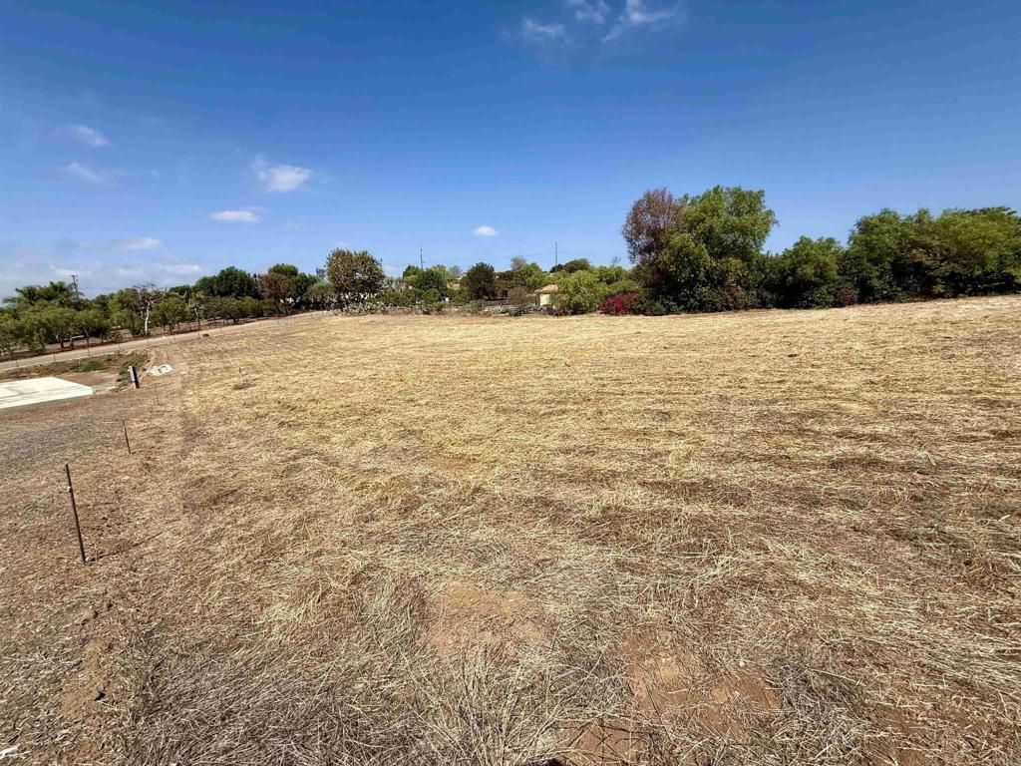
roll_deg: +1.7
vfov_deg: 85.7
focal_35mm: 14
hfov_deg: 102.1
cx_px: 510
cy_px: 383
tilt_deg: -8.4
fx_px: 413
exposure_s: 1/2611
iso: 50
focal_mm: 2.22
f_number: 2.2
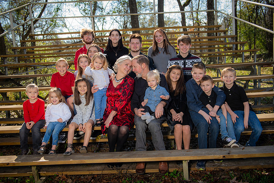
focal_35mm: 35
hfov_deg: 54.1
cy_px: 92
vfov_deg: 37.5
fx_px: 269
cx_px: 137
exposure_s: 1/250
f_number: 4
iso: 50
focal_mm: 34
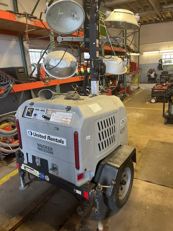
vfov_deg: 67.3
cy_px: 116
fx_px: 173
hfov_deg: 53.1
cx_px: 86
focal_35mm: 26
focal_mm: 5.1
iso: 200
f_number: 1.6
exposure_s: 1/60
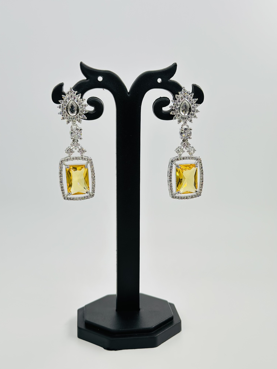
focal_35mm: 48
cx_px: 138
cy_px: 184
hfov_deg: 30.3
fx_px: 512
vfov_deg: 39.7
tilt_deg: -10.1
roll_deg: +1.5
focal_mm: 6.86
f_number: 1.78
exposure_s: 1/1376
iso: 80
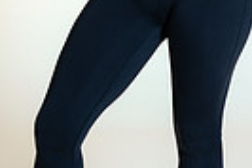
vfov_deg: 4.8
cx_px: 85
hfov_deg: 7.2
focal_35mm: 287
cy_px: -66
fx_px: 2011
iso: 320
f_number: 4.5
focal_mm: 85
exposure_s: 1/160
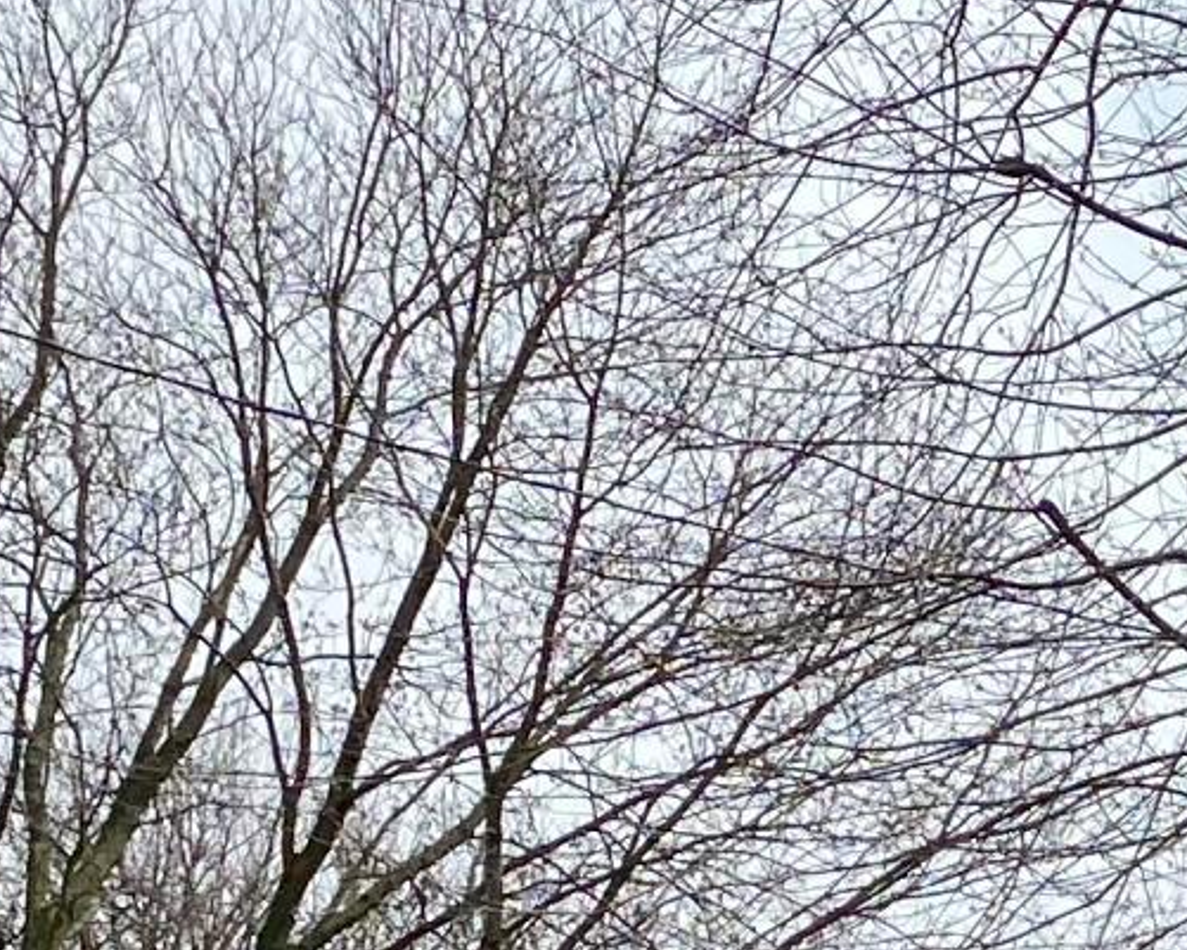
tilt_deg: +10.1
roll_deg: -0.9
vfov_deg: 9.8
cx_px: 2381
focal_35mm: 152
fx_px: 5341
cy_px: 1500
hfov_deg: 11.4
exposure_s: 1/3497
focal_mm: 4.25
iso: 32
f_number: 1.8
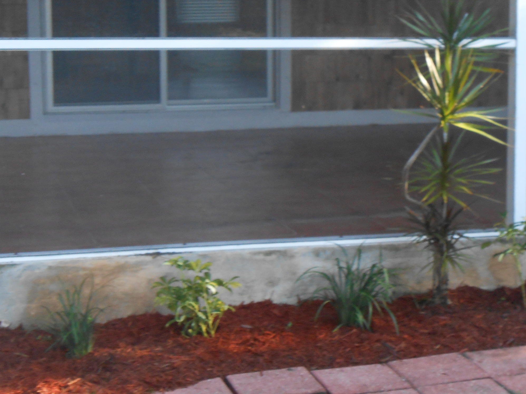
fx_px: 1276
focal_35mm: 84
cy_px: 107
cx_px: 353
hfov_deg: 23.2
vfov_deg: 17.5
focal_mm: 10
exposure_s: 1/60
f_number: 5.2
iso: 250
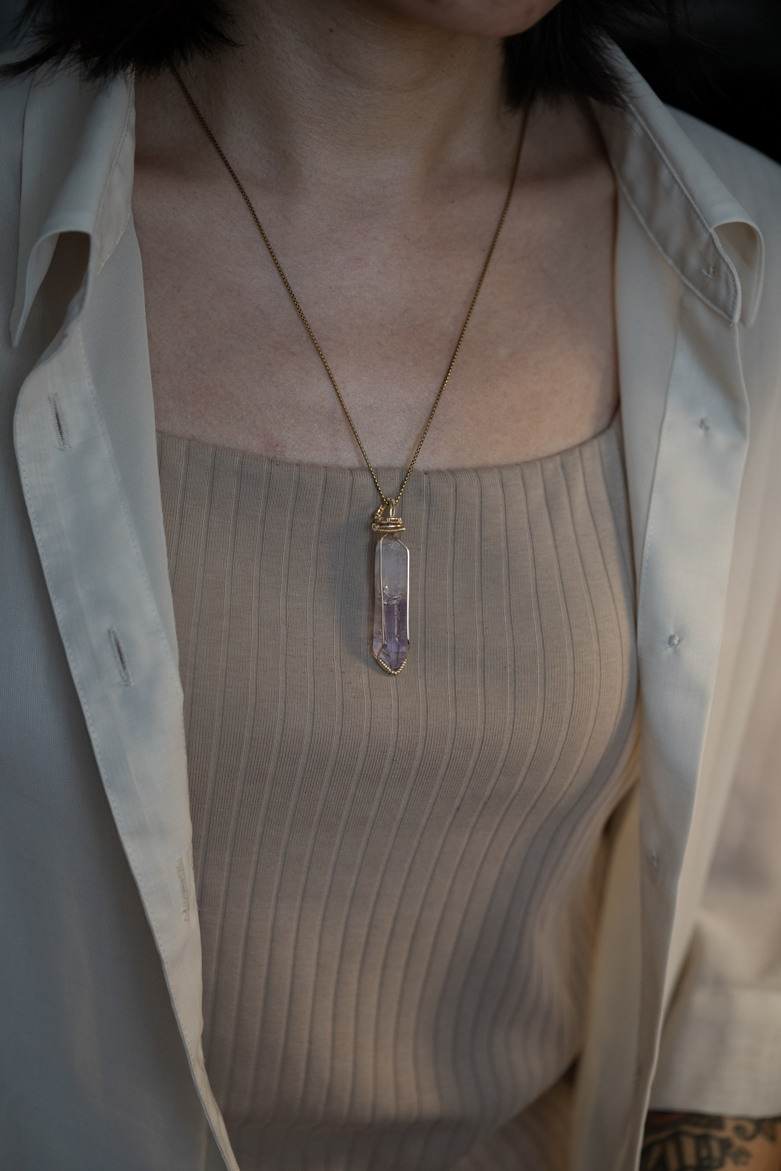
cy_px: 586
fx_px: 2277
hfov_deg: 19.5
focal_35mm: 70
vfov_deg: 28.8
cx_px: 390
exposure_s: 1/250
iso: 1600
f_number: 3.2
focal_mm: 70
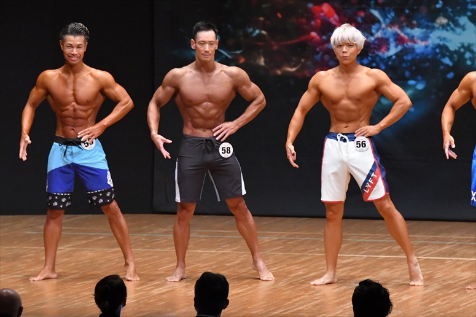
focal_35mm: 270
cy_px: 158
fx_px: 3568
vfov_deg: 5.1
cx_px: 238
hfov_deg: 7.6
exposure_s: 1/400
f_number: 5.6
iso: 8000
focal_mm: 180
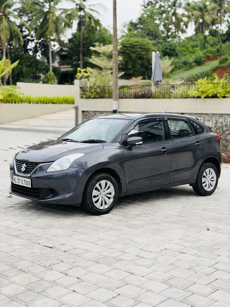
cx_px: 115
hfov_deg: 30.3
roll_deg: -0.3
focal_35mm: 48
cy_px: 154
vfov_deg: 39.7
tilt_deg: -6.5
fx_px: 425
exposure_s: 1/762
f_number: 1.78
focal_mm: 6.76
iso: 80
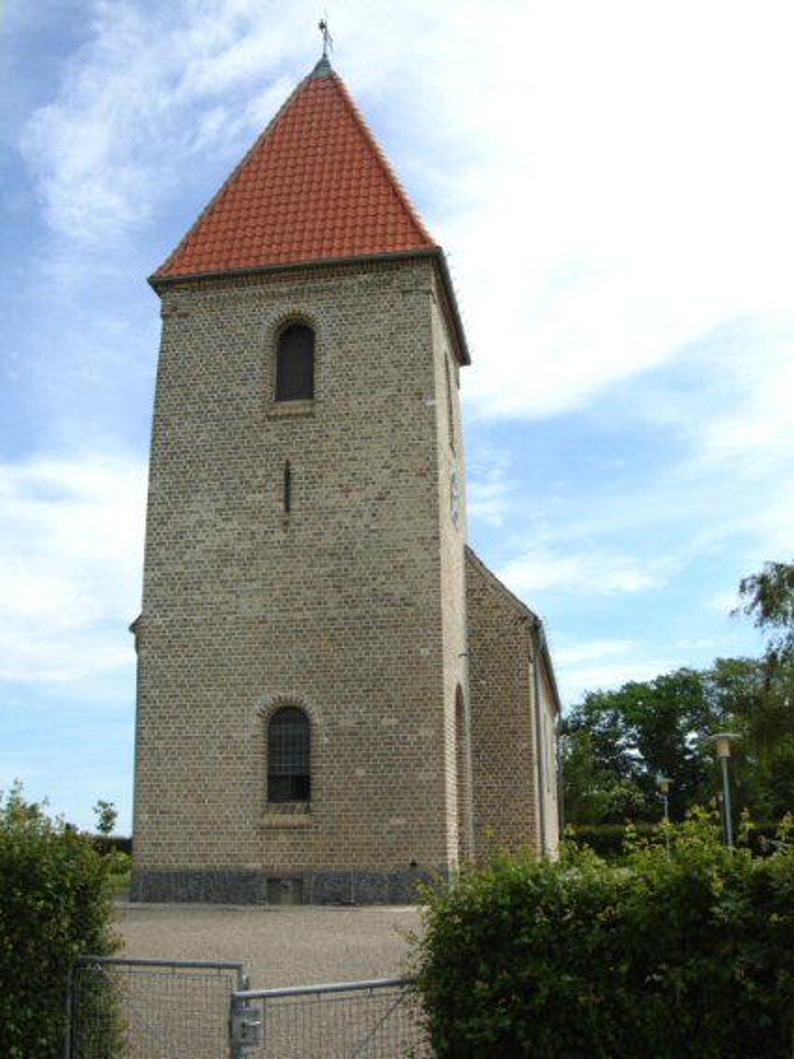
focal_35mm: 36
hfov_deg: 39.6
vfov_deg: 51.4
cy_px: 530
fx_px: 1101
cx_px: 397
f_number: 6.1
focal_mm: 7.5
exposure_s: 1/406
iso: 50
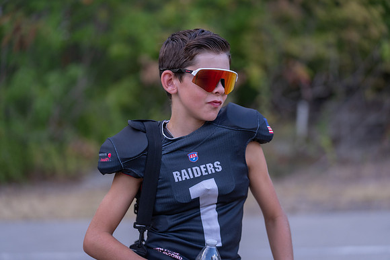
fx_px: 1138
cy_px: 130
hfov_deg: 19.5
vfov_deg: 13.0
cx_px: 195
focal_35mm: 105
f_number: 2.8
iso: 500
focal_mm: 105
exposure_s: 1/320
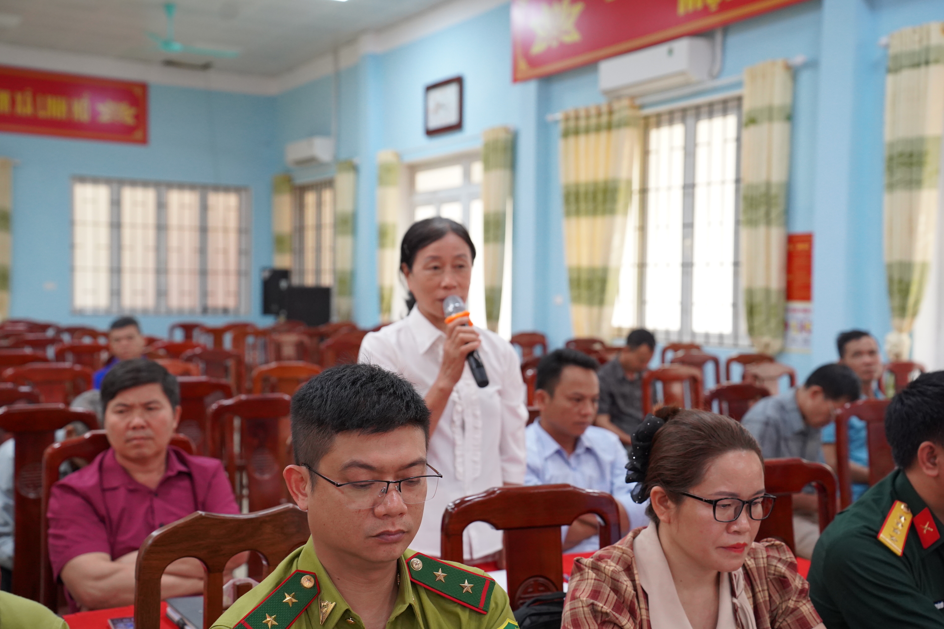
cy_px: 314
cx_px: 472
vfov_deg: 30.5
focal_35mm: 44
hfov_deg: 44.5
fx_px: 1154
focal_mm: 44
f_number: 4
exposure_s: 1/160
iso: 3200
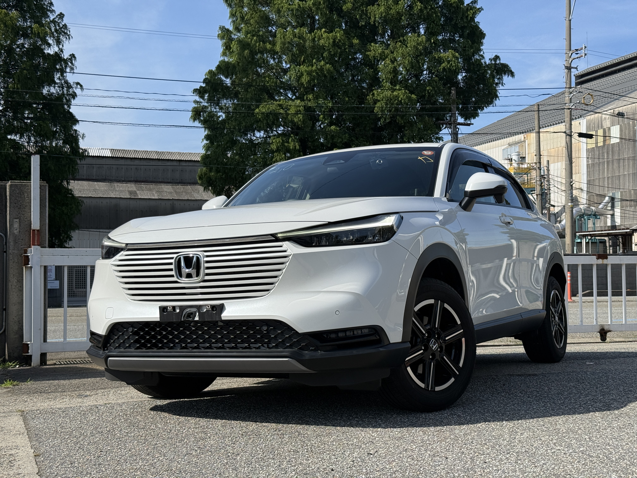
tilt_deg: +2.1
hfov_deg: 39.7
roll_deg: +0.4
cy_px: 239
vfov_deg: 30.3
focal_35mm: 48
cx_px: 318
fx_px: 883
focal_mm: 6.76
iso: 80
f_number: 1.78
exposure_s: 1/5587
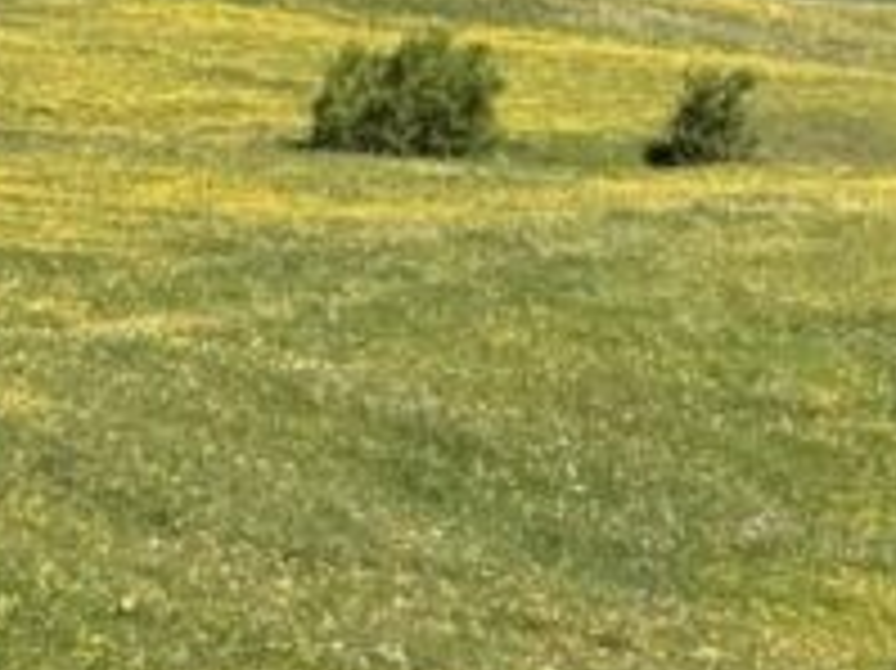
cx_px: 1878
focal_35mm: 247
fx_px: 6389
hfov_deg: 7.6
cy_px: 153
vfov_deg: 6.0
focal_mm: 6.76
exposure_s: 1/3534
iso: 64
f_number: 1.78
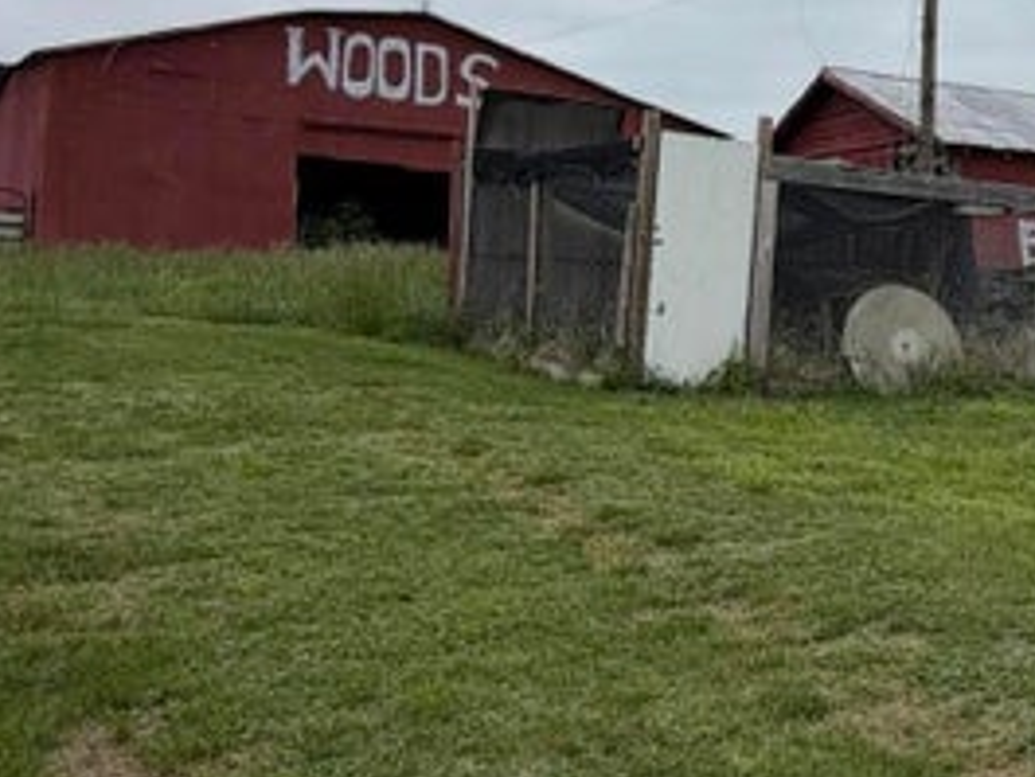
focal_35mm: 45
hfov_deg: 34.9
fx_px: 1346
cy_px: 234
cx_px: 1189
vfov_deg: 31.8
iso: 40
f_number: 2.2
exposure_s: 1/664
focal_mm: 2.22
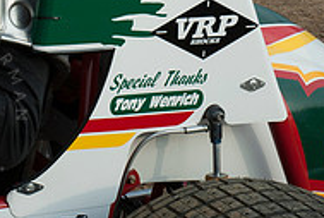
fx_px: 1660
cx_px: -77
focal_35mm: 184
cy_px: -48
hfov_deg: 10.9
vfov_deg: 7.4
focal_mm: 40
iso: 250
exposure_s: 1/250
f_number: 8
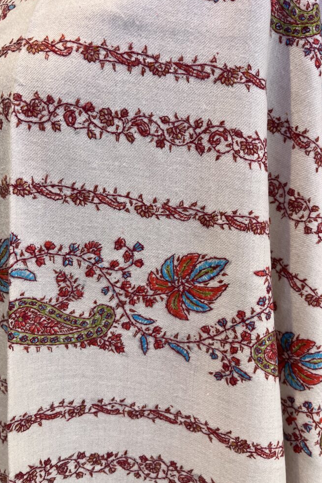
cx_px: 173
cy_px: 240
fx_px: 376
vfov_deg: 65.5
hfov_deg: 46.3
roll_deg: +2.1
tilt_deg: -10.9
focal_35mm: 28
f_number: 1.6
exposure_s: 1/100
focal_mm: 5.1
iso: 125
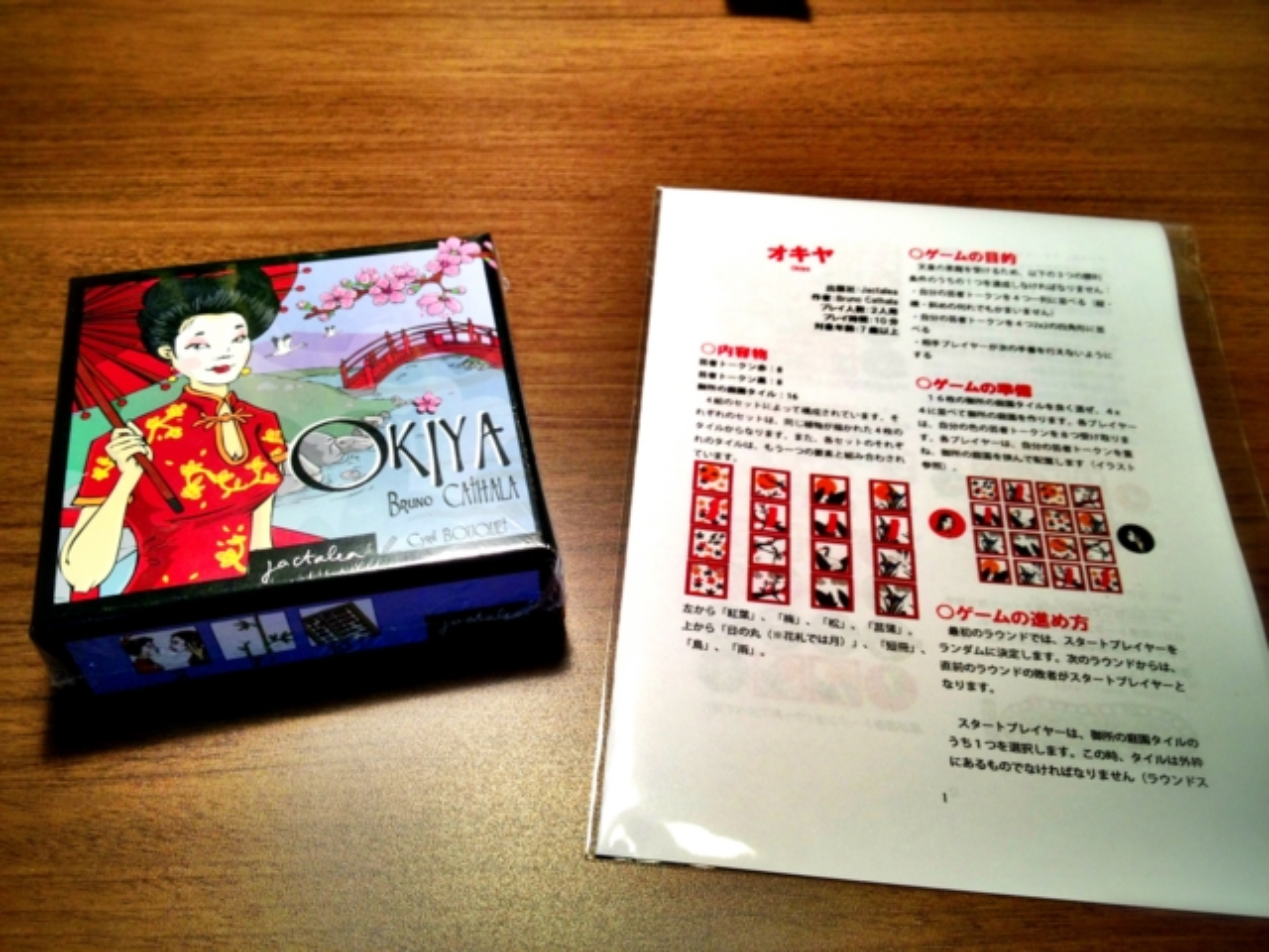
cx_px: 634
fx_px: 1283
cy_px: 476
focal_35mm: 35
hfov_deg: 52.6
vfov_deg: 40.7
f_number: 2.4
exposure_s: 1/30
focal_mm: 4.28
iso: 50
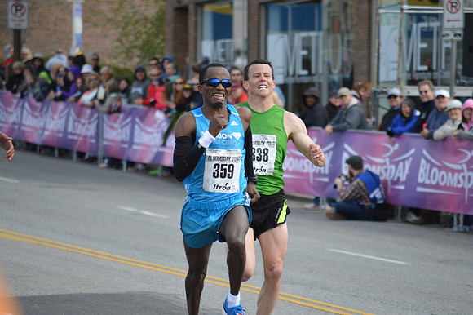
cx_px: 236
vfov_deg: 4.6
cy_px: 158
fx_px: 3939
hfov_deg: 6.9
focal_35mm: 300
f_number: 5.6
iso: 400
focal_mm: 200
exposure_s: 1/800
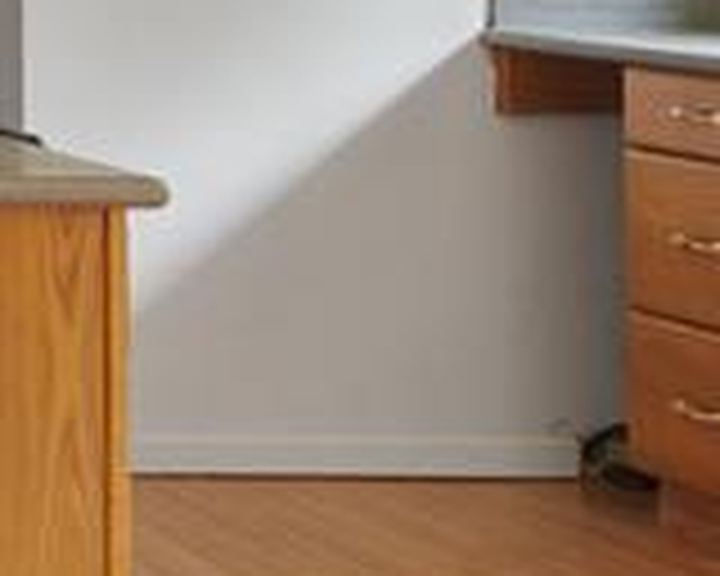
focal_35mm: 102
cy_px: -133
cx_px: -1080
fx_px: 2174
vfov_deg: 14.6
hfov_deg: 13.2
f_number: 9
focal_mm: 17
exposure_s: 1/6
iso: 400
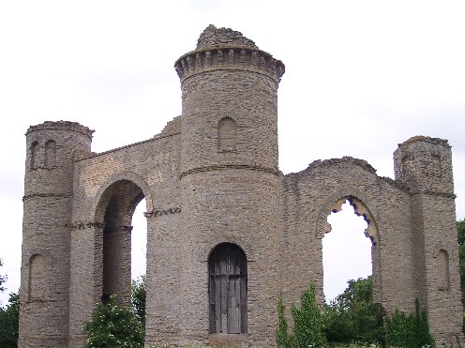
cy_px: 214
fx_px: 658
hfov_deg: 38.9
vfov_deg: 29.5
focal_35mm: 49
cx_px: 239
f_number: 2.8
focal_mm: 8
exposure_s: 1/700
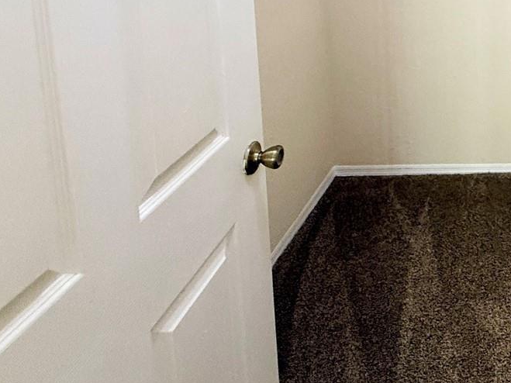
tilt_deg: -5.9
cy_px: -60
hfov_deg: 43.1
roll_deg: +0.1
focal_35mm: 34
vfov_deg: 34.6
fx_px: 502
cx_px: 551
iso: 320
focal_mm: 2.22
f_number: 2.2
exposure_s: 1/60
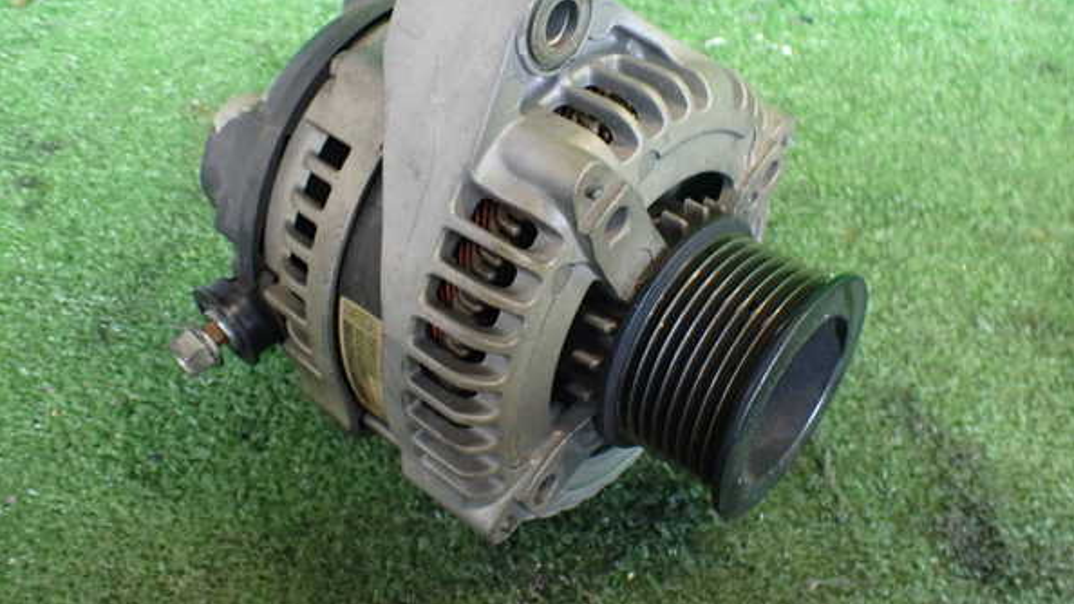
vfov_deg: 35.5
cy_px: 244
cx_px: 539
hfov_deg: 59.5
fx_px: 940
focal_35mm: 33
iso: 800
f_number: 2.3
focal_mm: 5.4
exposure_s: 1/80
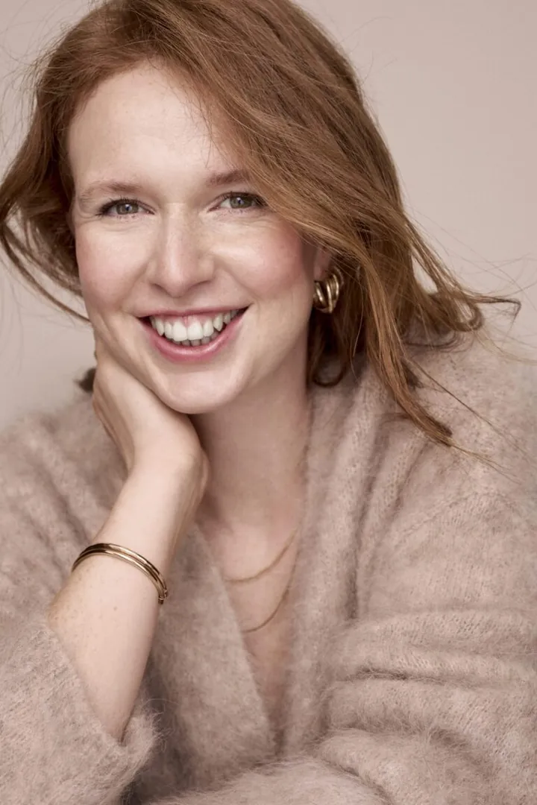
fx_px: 1902
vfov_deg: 23.9
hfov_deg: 16.1
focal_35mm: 85
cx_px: 268
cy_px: 402
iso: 250
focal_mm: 85
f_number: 7.1
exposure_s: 1/125
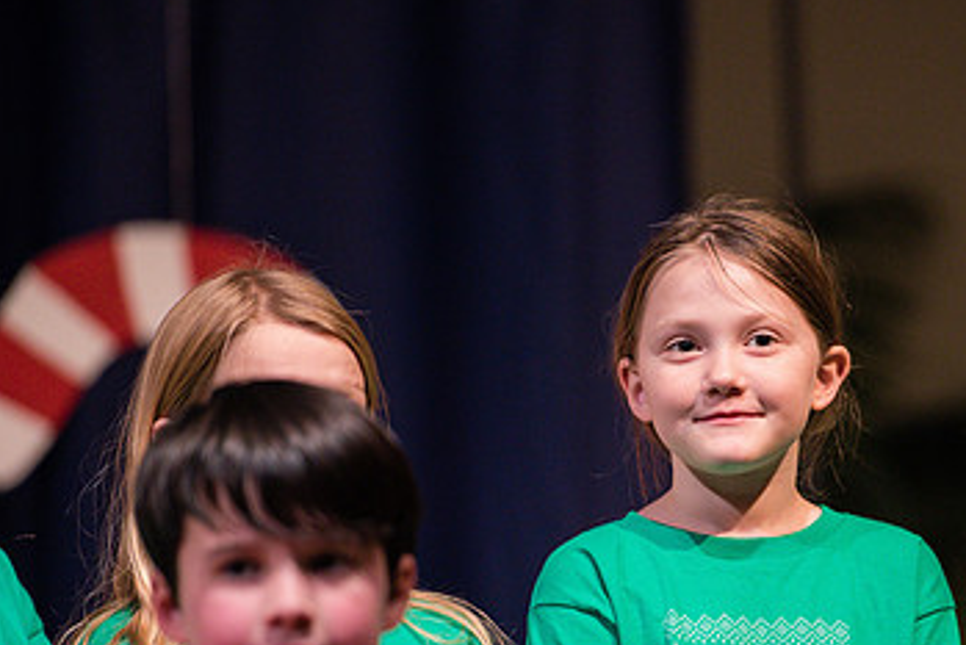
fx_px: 8912
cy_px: 469
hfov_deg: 6.2
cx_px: 772
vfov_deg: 4.1
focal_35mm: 332
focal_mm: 200
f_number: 2.8
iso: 1600
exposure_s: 1/160
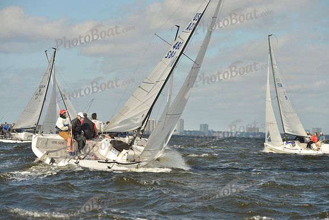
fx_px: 1234
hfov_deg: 15.2
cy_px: 110
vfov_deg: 10.2
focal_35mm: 135
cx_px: 164
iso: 200
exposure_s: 1/1250
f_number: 7.1
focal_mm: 135
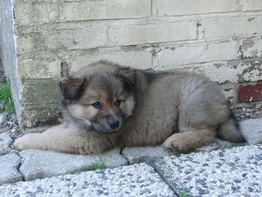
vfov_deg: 21.0
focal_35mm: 70
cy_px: 98
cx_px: 131
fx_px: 530
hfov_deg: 27.8
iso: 160
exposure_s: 1/80
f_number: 4.1
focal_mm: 12.23
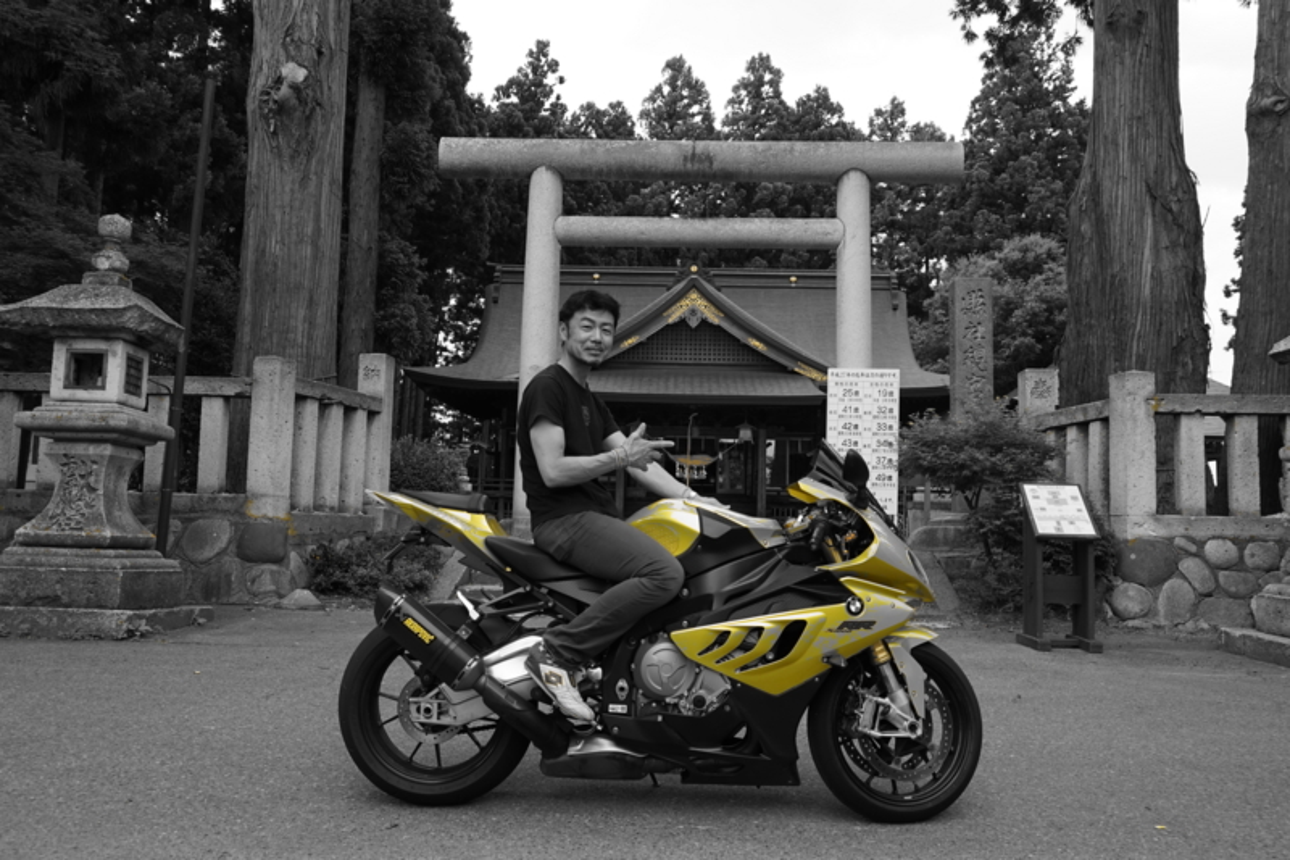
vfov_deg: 42.3
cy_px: 430
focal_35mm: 31
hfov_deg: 60.3
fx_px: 1111
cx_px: 645
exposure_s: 1/90
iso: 100
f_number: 6.7
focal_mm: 21
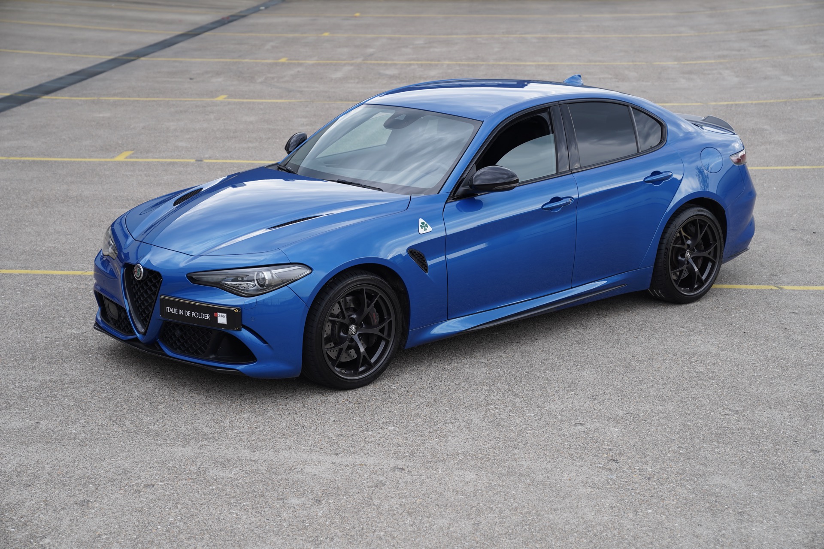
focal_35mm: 70
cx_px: 412
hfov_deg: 28.8
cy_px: 274
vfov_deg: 19.5
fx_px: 1602
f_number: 4
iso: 100
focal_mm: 70
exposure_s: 1/160
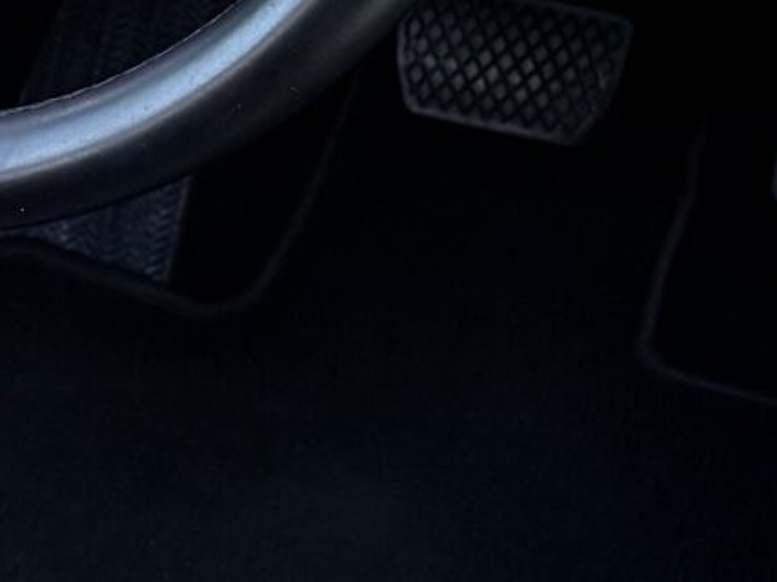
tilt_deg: -37.8
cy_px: 276
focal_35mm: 144
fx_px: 3231
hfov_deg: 13.7
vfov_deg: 10.3
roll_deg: -2.3
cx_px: 317
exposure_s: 1/118
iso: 200
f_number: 1.78
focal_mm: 6.76
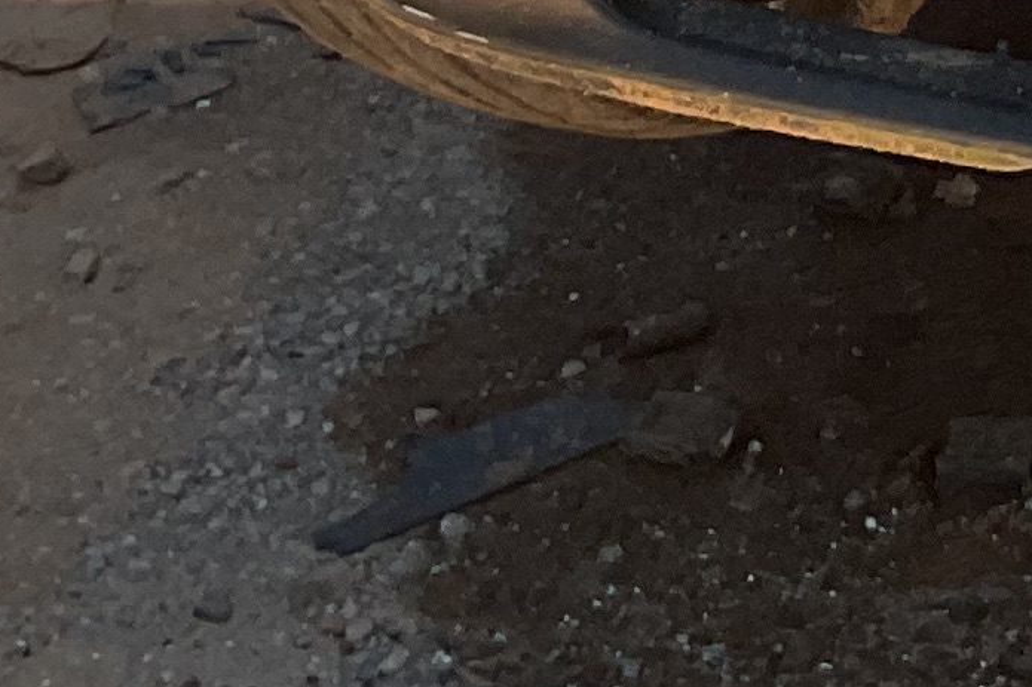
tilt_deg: -17.8
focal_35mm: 175
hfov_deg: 11.1
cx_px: 1771
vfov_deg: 7.4
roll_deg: +0.2
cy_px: -831
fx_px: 5015
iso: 16
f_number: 1.8
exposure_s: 1/829
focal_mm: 3
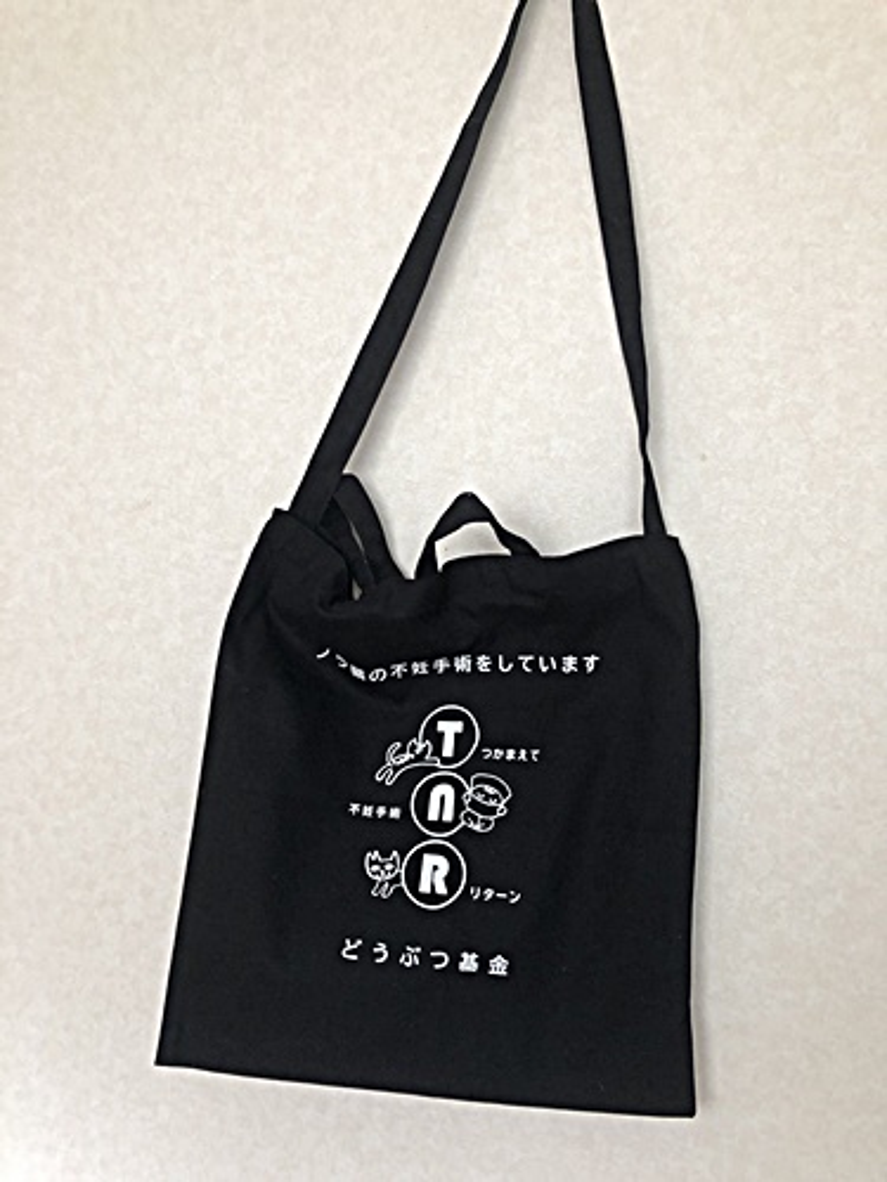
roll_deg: -8.3
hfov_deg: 49.7
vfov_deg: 63.4
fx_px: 957
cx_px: 444
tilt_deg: +0.8
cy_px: 591
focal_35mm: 28
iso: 40
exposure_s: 1/24
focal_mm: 3.99
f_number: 1.8
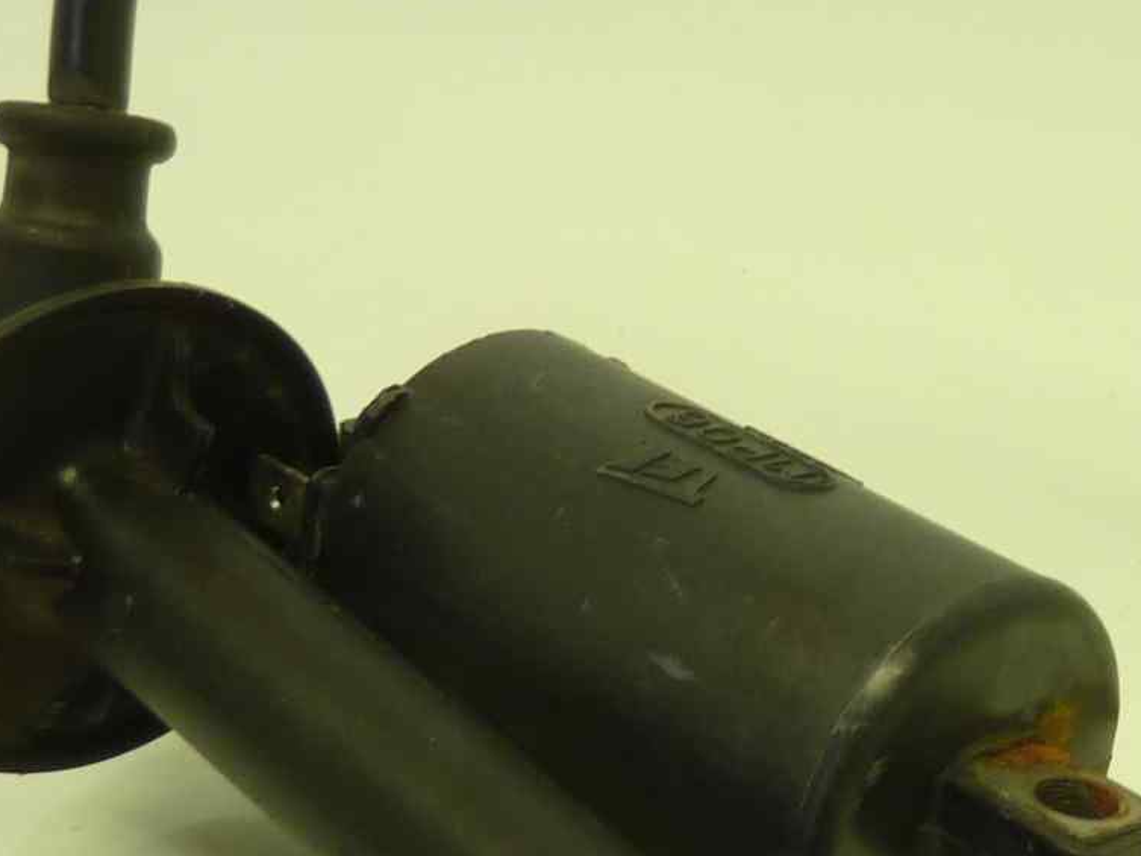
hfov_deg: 22.5
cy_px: 568
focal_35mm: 85
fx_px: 2802
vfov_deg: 17.3
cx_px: 1009
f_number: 3.3
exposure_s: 1/30
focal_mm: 4.1
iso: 80
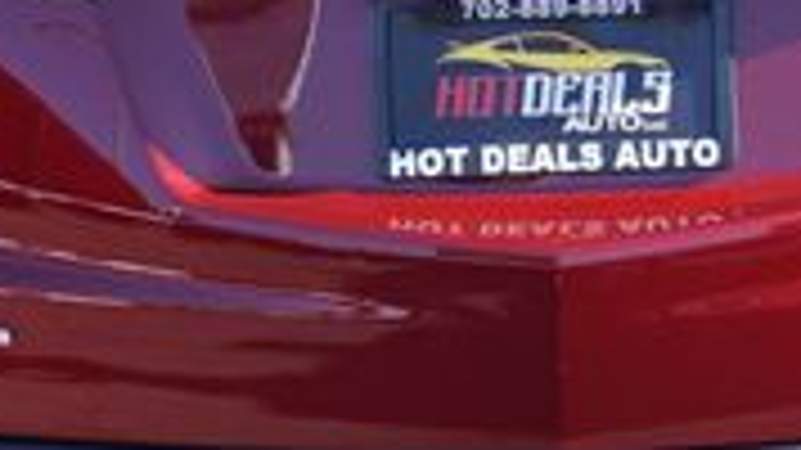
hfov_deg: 17.3
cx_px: 472
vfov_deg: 9.7
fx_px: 2633
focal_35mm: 124
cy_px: 81
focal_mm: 22
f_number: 6.3
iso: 100
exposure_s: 1/80
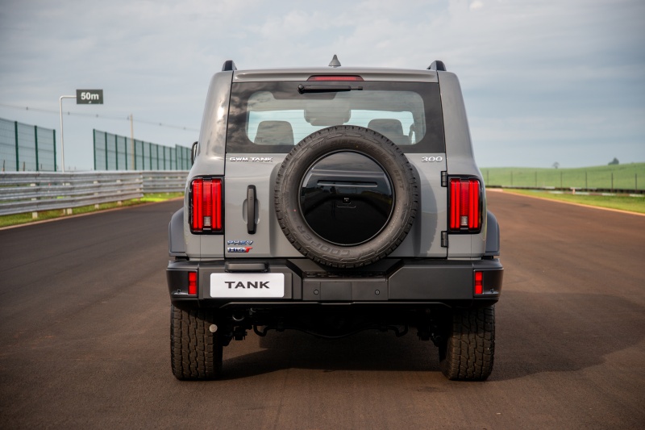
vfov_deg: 17.1
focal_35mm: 80
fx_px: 1433
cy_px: 215
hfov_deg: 25.4
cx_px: 322
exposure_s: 1/500
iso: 500
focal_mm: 80
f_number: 4.5
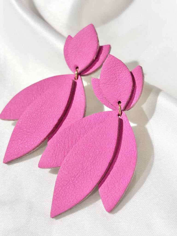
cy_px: 118
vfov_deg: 36.8
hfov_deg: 28.0
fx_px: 355
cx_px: 88
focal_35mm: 52
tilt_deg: -48.9
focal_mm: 5.96
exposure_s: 1/172
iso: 32
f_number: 1.6
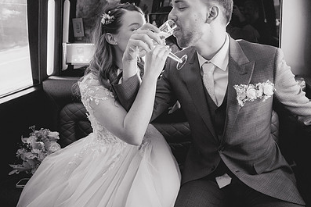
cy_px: 68
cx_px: 178
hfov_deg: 67.0
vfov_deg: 47.2
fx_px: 233
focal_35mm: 27
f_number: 2.8
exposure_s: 1/125
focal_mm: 18
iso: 3200
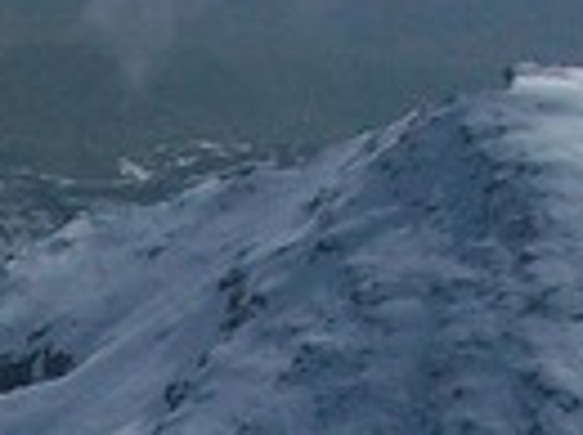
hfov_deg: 9.9
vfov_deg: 7.1
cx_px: -103
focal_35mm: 197
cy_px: 1036
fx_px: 3312
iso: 64
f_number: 5.5
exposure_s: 1/1280
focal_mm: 5.7
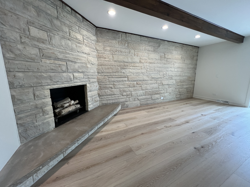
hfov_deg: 106.2
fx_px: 94
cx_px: 125
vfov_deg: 89.9
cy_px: 94
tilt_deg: -11.7
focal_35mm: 13
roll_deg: -0.4
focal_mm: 1.57
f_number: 1.8
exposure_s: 1/120
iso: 200
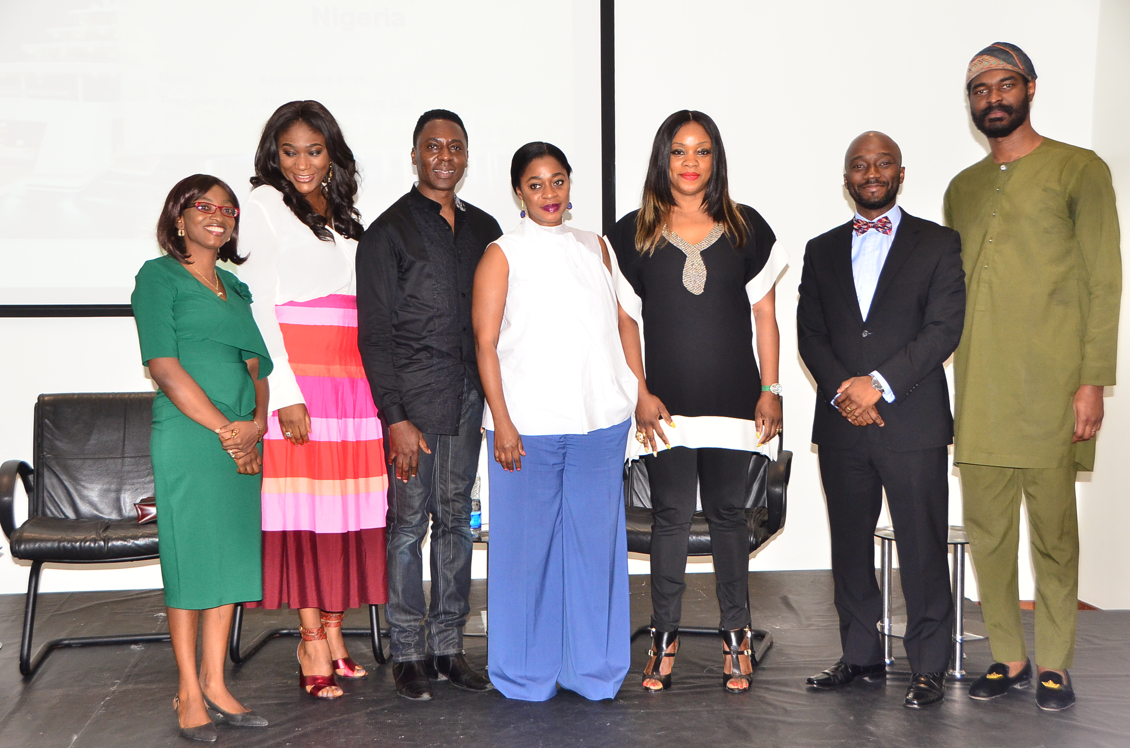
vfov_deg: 28.0
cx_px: 565
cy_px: 374
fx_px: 1504
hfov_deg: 41.2
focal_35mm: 48
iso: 1250
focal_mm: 32
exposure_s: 1/125
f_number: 6.3
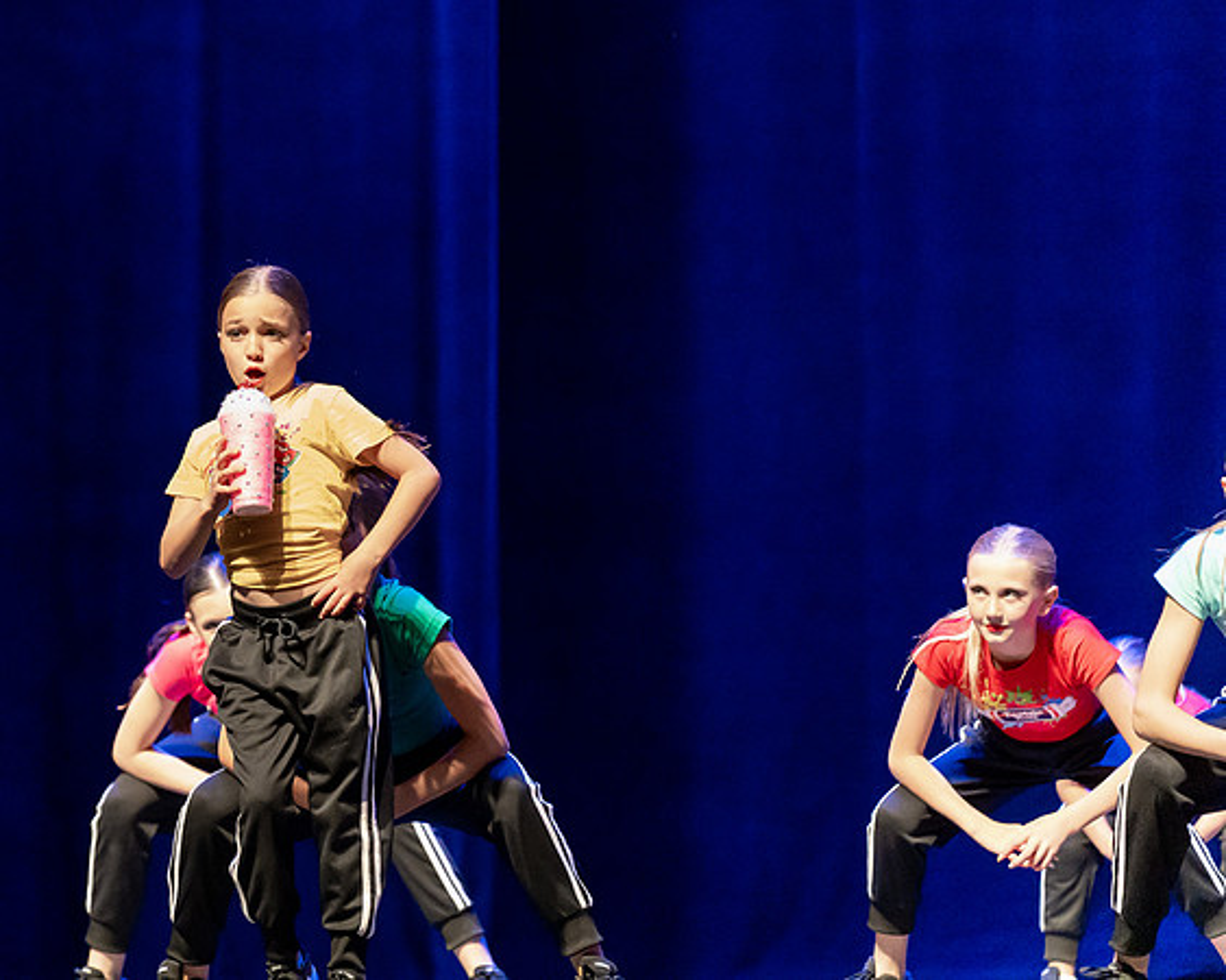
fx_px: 6692
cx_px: 246
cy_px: 327
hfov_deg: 10.4
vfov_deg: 8.4
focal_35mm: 185
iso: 12800
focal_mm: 123
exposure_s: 1/500
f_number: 2.8
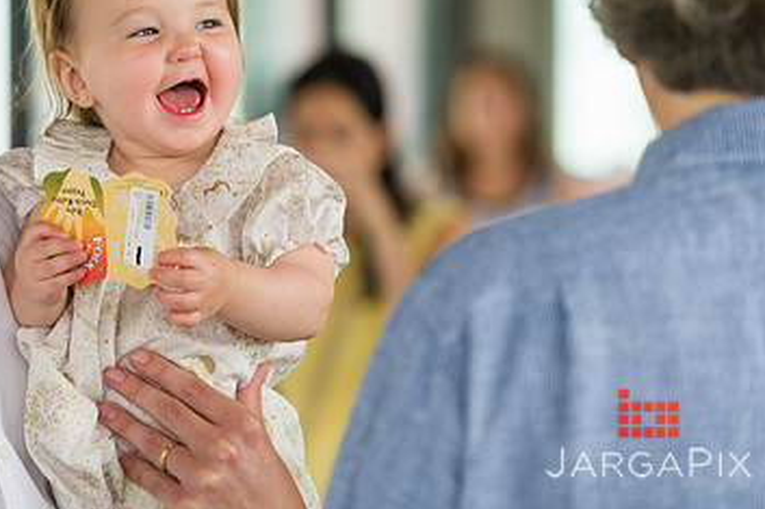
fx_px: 4715
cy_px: 99
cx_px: 165
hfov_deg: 9.3
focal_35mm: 222
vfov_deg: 6.2
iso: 400
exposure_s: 1/125
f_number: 3.2
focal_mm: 135
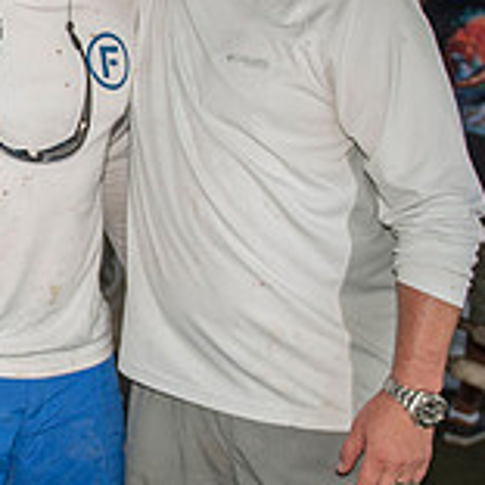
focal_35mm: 76
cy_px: 190
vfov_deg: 22.7
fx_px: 1205
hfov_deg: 21.3
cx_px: -78
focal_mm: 24
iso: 50
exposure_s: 1/125
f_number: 2.8
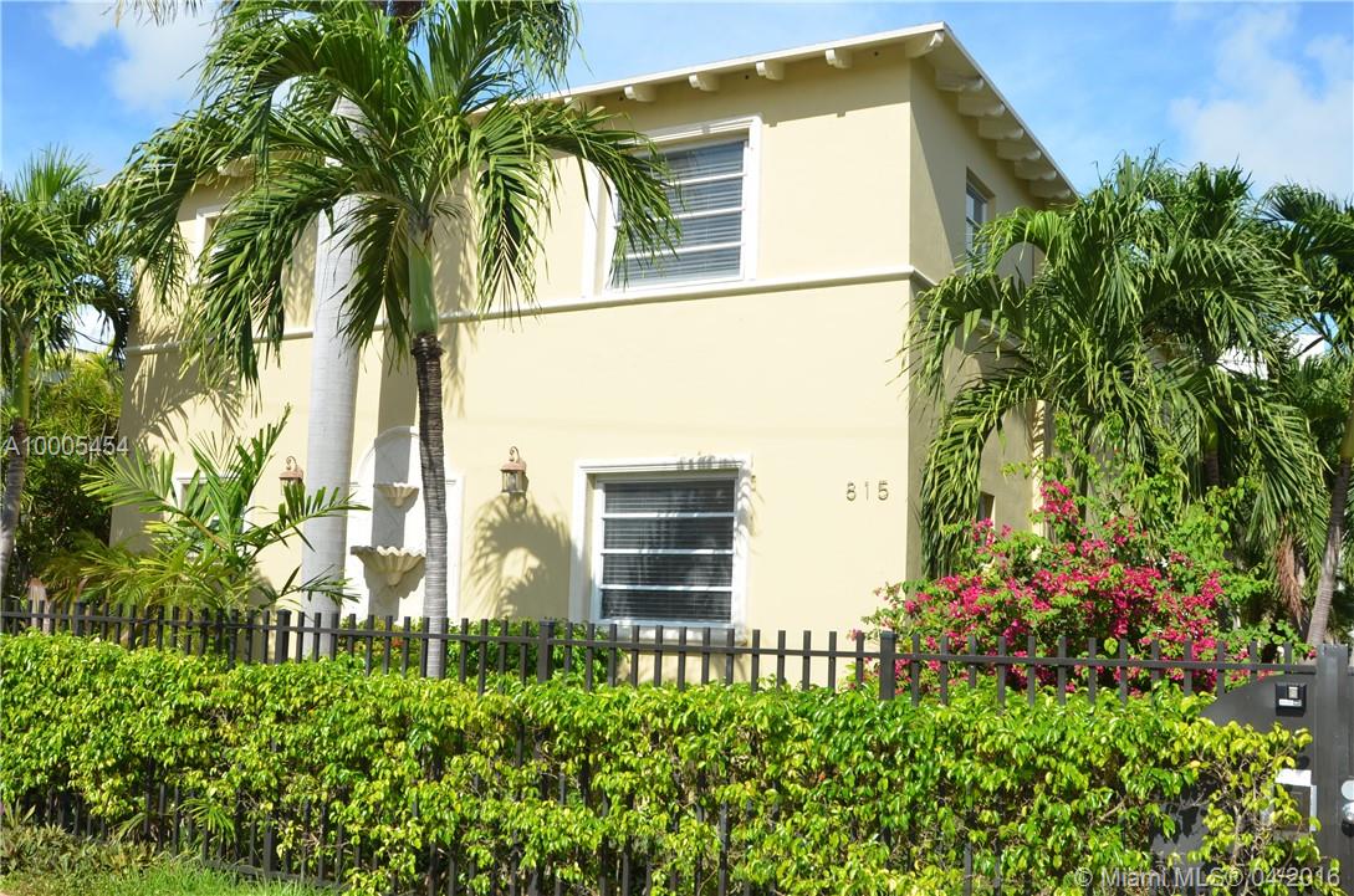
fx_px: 1351
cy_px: 448
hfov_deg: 53.2
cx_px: 677
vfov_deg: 36.7
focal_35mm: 36
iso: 100
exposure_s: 1/250
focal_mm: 24
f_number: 8
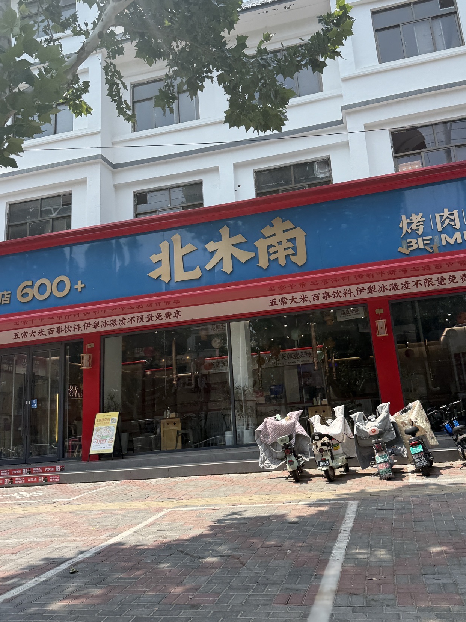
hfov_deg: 48.2
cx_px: 248
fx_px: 521
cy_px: 286
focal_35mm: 29
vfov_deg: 61.6
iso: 80
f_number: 1.78
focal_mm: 6.76
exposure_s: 1/2053
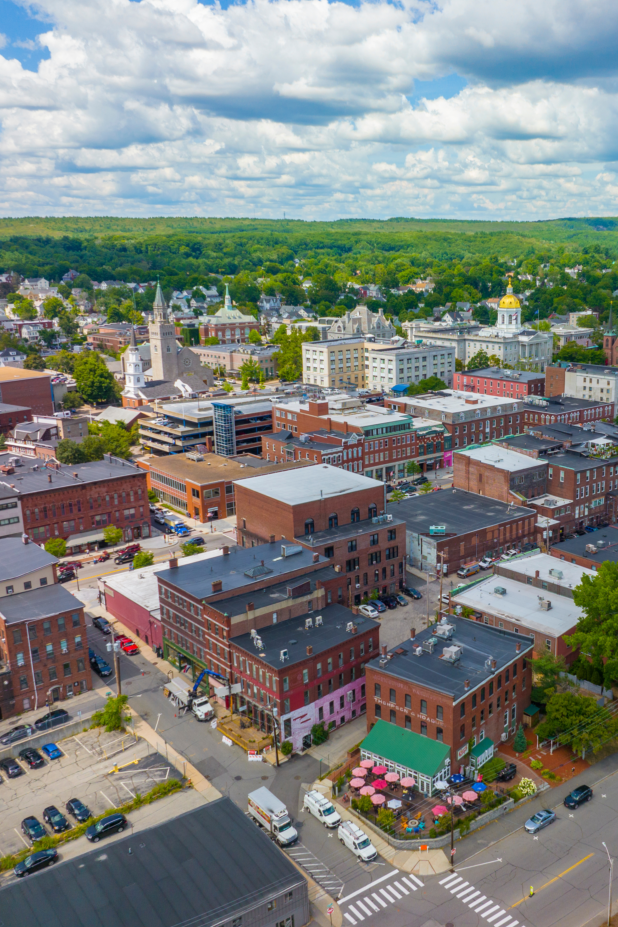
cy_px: 473
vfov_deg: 55.8
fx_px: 876
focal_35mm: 34
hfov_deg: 38.0
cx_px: 456
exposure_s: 1/640
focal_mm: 12.3
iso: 100
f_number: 4.5
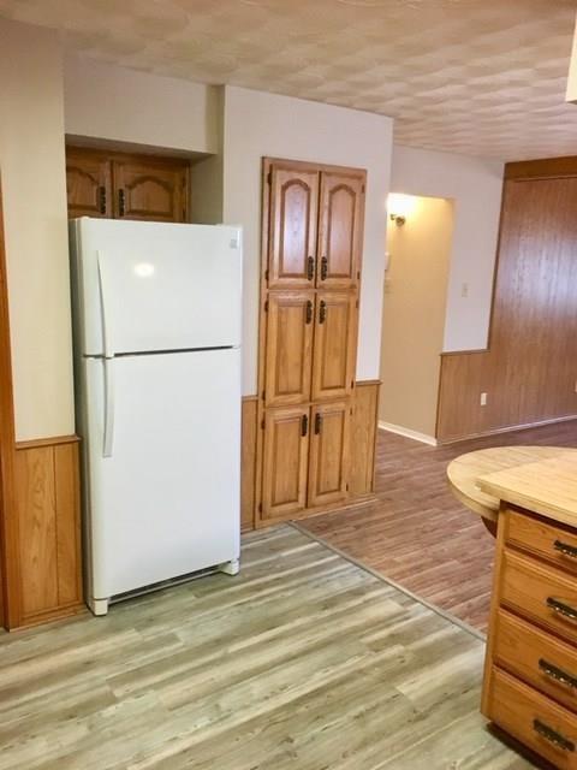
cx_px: 288
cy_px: 385
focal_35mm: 29
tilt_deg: -10.1
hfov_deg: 48.2
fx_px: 645
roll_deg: -2.8
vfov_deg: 61.7
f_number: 2.2
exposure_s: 1/30
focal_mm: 4.15
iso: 160
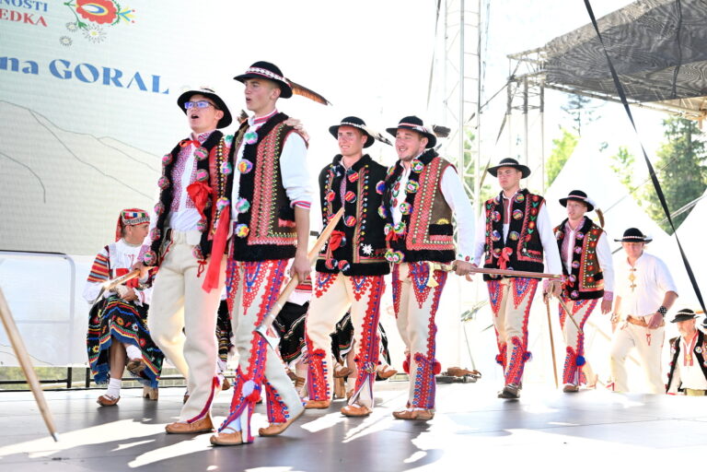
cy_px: 236
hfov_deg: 38.2
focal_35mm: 52
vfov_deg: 26.0
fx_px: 1021
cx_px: 354
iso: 320
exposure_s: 1/320
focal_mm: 52
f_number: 3.2
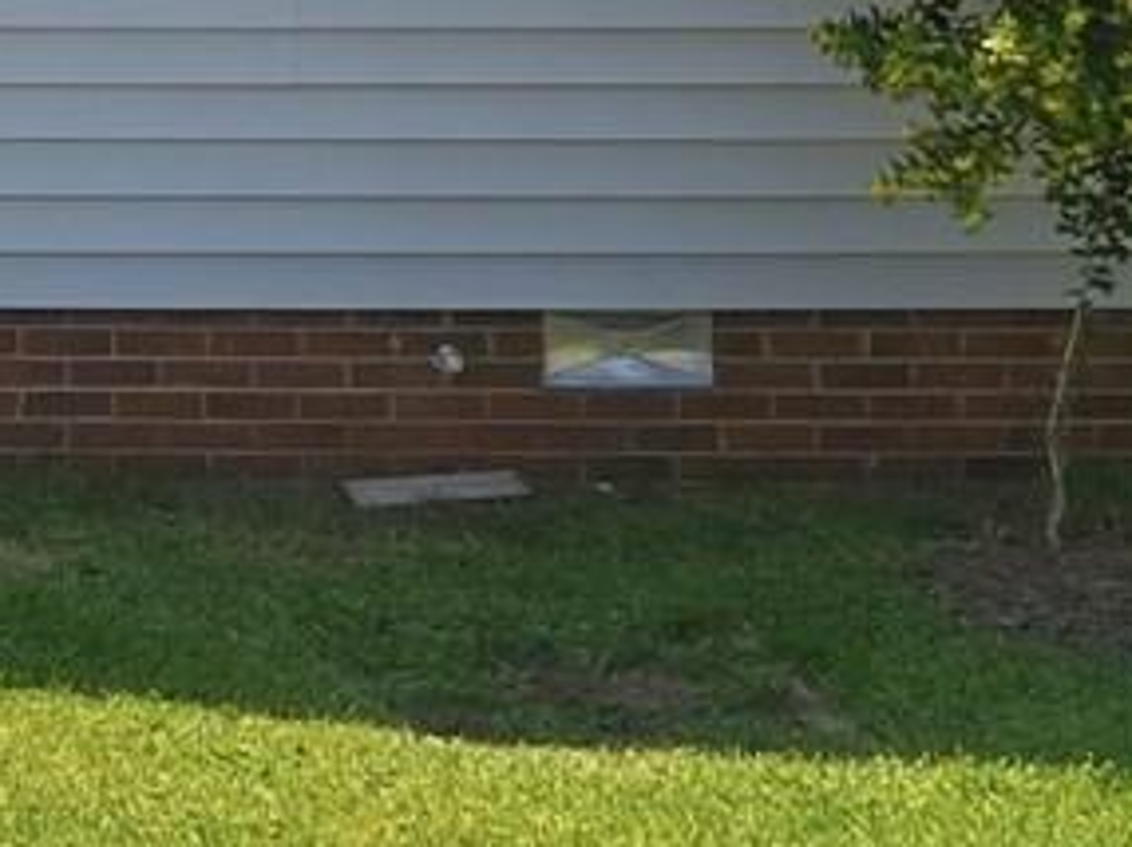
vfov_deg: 8.4
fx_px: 5620
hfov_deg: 10.9
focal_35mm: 172
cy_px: -578
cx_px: -712
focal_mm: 8.7
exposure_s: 1/4000
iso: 270
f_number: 1.8
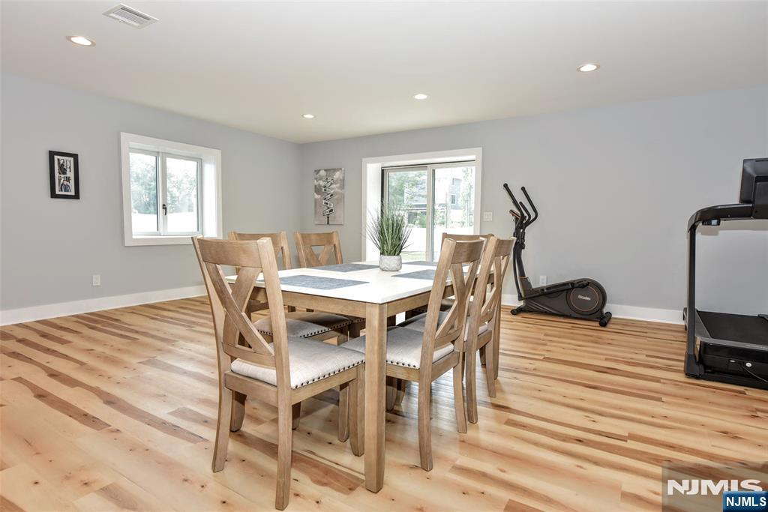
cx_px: 384
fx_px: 427
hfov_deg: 84.0
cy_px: 256
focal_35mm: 20
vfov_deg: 61.9
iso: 800
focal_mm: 20
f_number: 5.6
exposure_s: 1/125
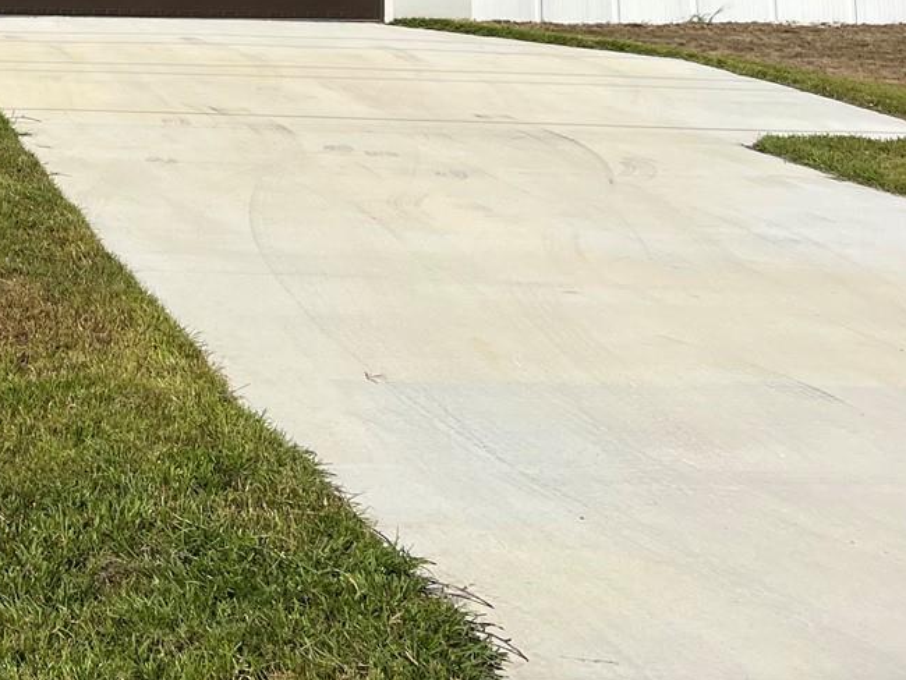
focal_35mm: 64
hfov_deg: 26.7
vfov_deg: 21.5
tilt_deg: +4.3
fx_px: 1676
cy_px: -106
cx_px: -195
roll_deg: -0.3
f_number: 1.5
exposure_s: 1/10309
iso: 50
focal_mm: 5.7
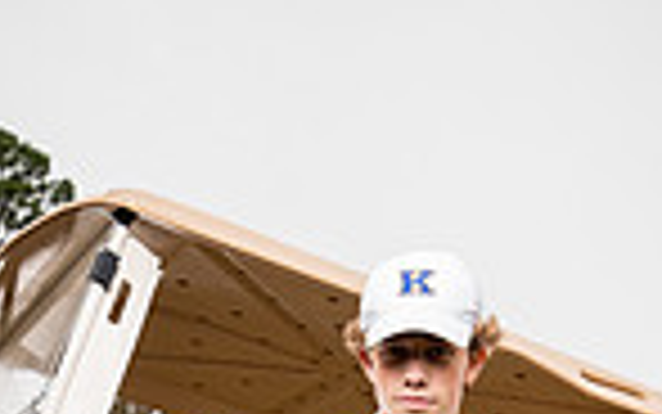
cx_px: 347
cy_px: 986
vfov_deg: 12.6
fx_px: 1462
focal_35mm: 81
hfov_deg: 25.5
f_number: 4.5
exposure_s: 1/250
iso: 200
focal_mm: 26
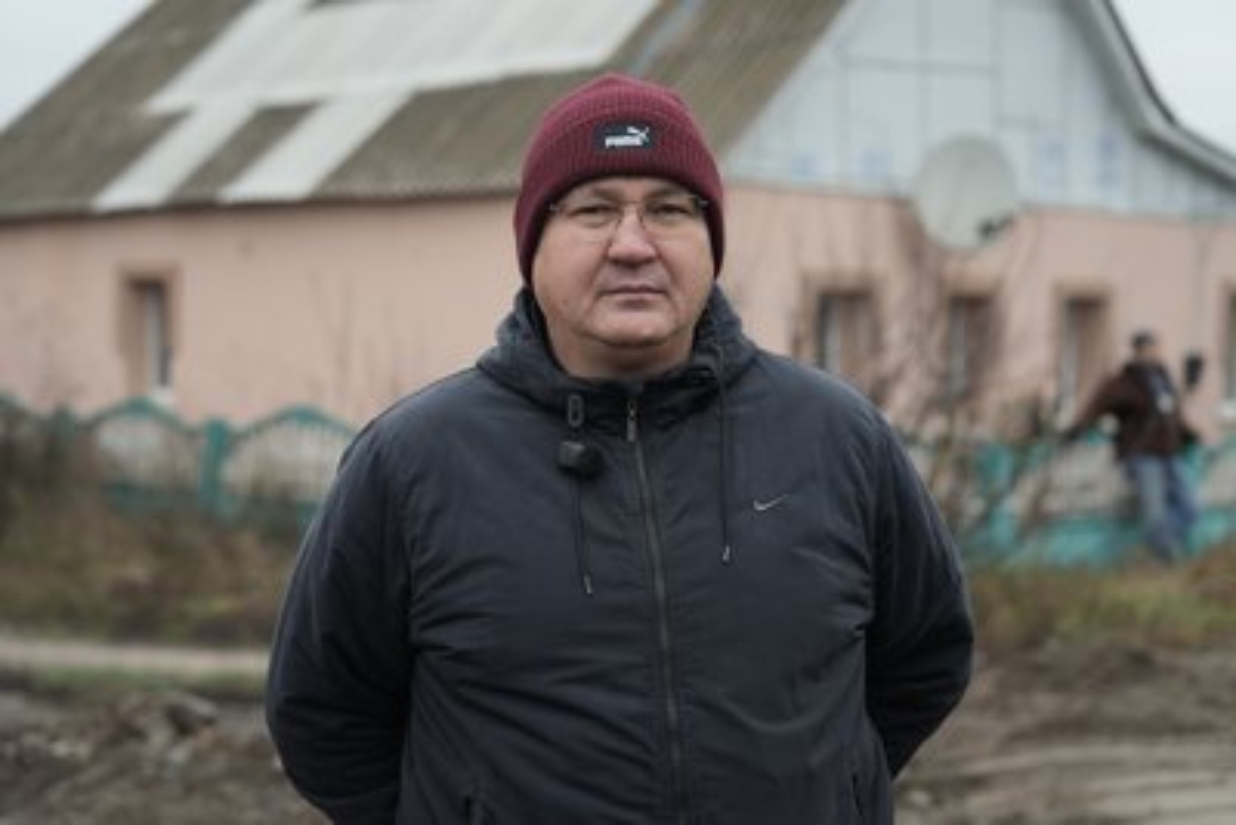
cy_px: 412
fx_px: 1820
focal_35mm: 53
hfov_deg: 37.5
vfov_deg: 25.5
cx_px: 618
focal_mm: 53
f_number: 2.8
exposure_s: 1/100
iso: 200
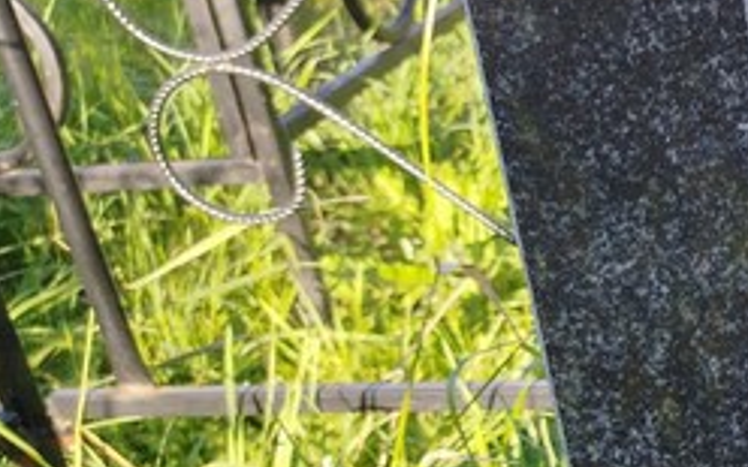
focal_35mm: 82
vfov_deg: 15.8
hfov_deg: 20.7
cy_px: 377
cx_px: 1182
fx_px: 1672
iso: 50
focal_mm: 5.31
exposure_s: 1/212
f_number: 1.7
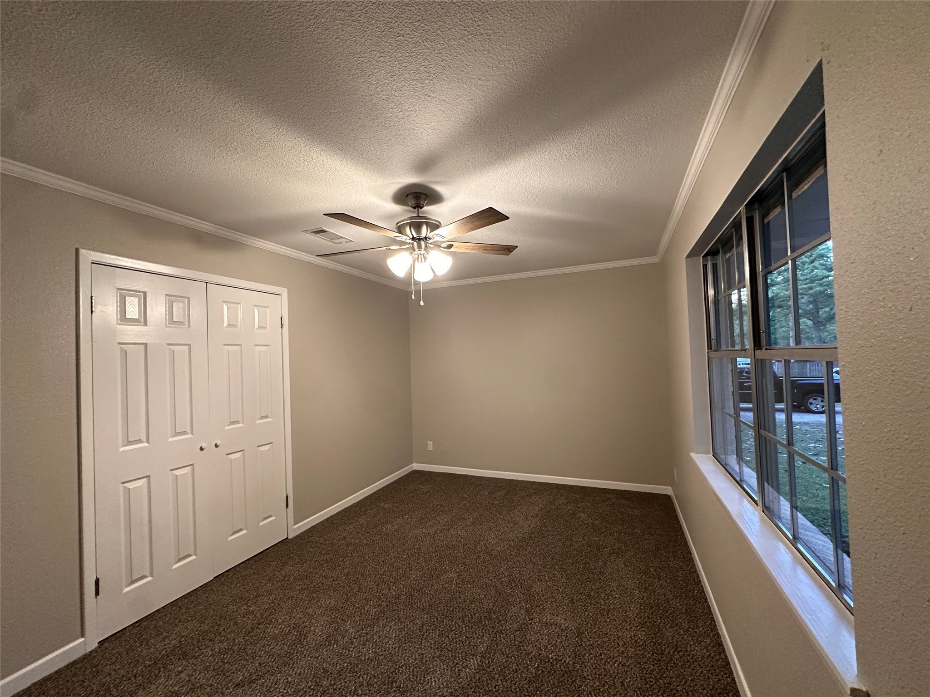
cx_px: 465
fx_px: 376
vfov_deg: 85.7
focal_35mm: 14
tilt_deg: +2.0
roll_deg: +1.4
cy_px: 348
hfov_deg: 102.1
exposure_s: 1/60
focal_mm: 2.22
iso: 500
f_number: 2.2
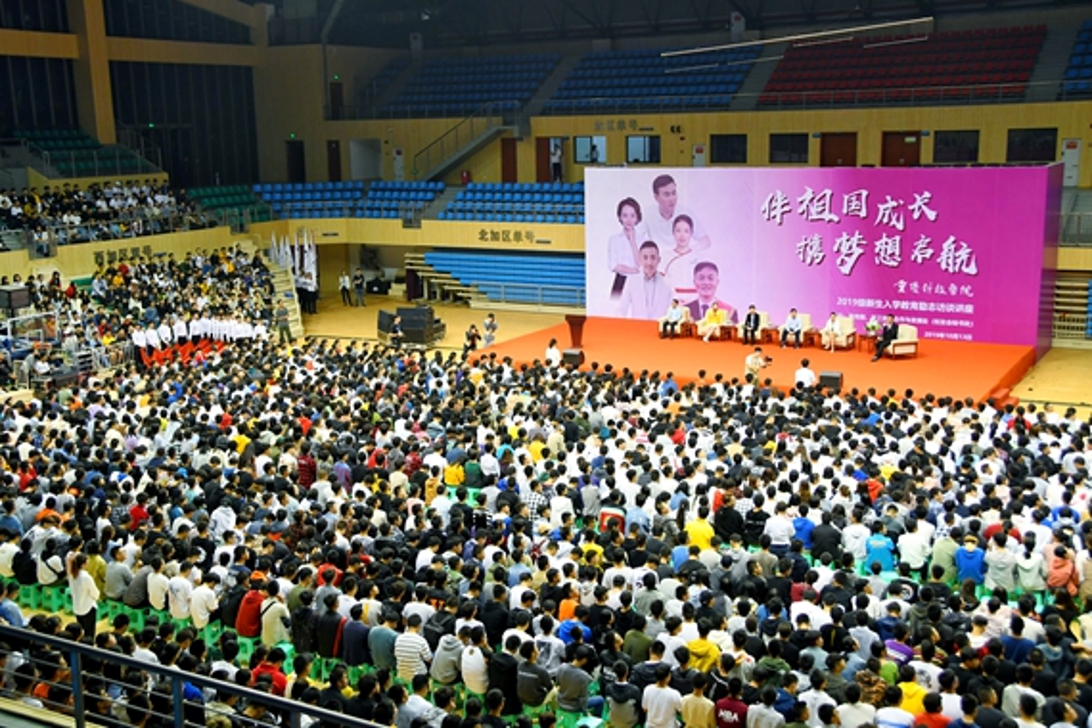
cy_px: 364
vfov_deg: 33.4
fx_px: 1213
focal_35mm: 40
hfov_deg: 48.5
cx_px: 546
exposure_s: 1/125
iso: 1250
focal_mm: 27
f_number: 5.6
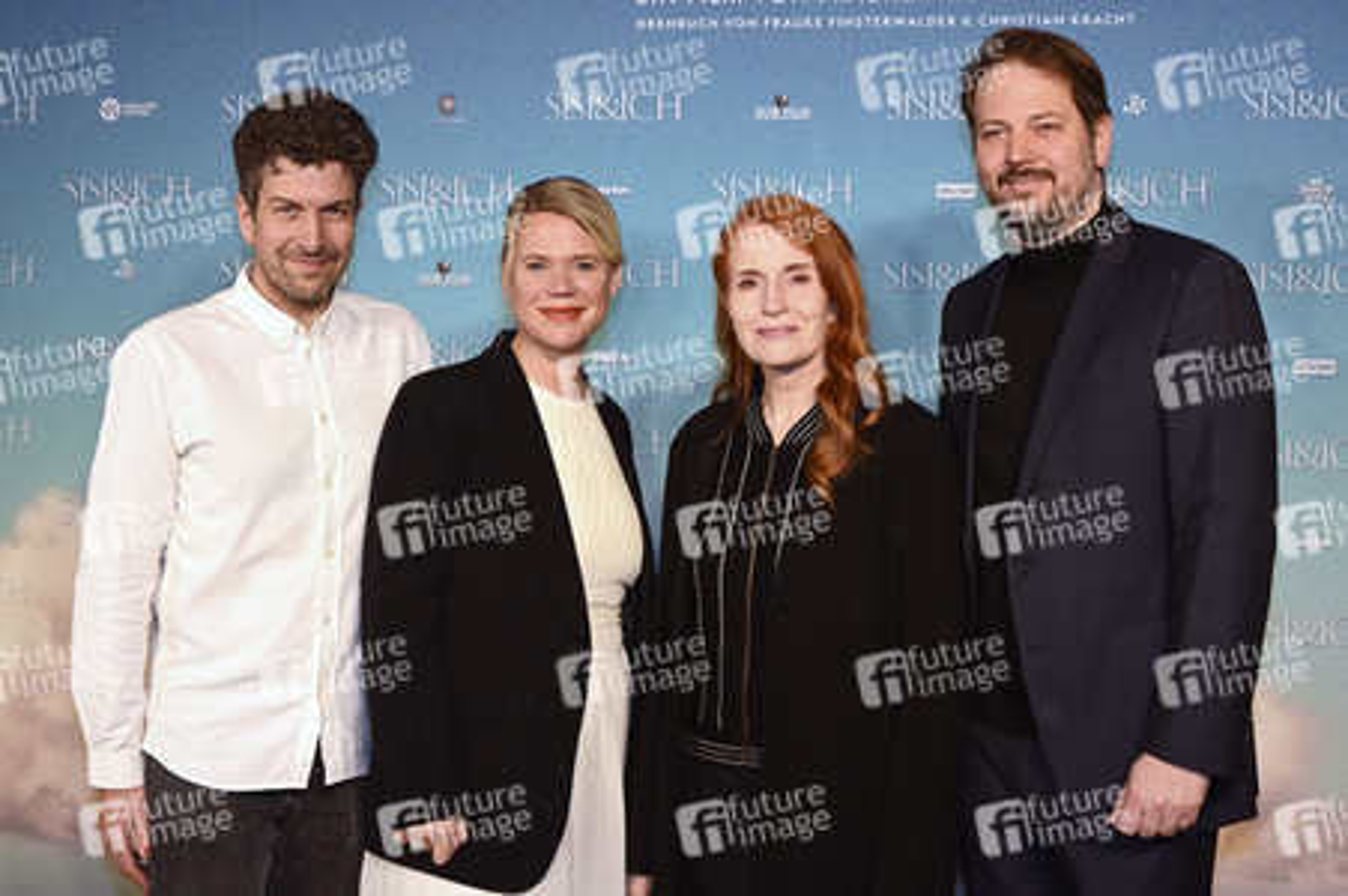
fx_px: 1646
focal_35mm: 44
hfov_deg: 44.5
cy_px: 448
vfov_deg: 30.5
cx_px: 674
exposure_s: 1/125
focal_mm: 44
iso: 1000
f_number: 5.3
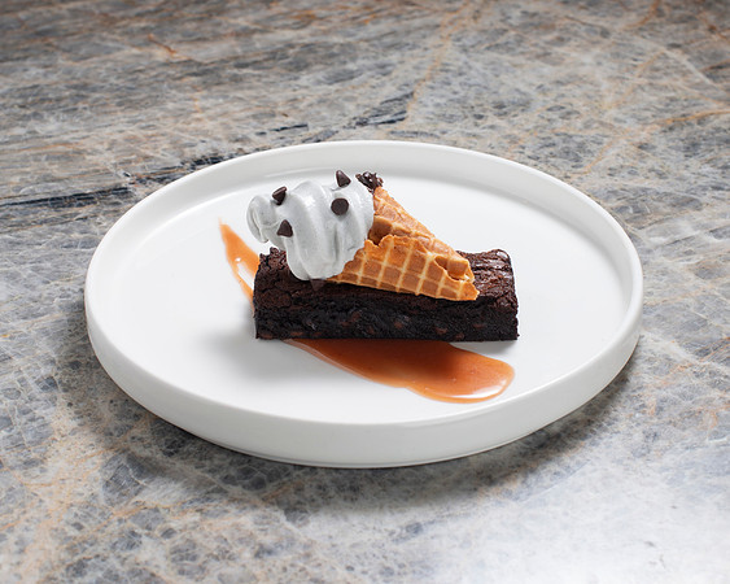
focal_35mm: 65
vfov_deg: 23.5
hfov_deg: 29.2
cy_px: 282
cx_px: 365
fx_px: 1402
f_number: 9
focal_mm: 50
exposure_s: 1/200
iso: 200
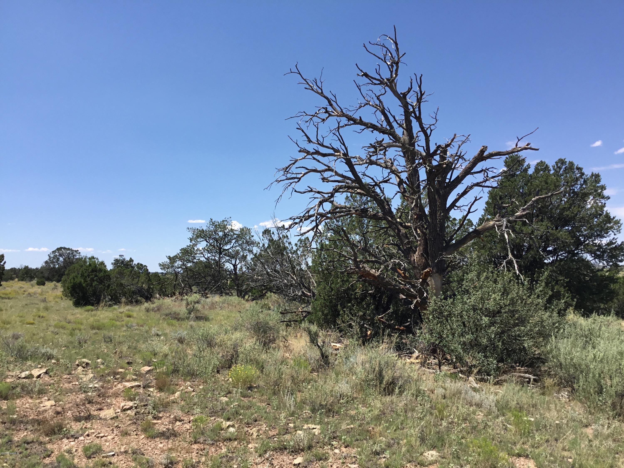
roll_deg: +0.5
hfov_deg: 58.4
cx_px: 312
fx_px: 559
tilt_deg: +3.9
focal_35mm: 31
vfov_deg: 45.4
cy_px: 234
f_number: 2.4
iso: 25
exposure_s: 1/1148
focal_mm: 3.3
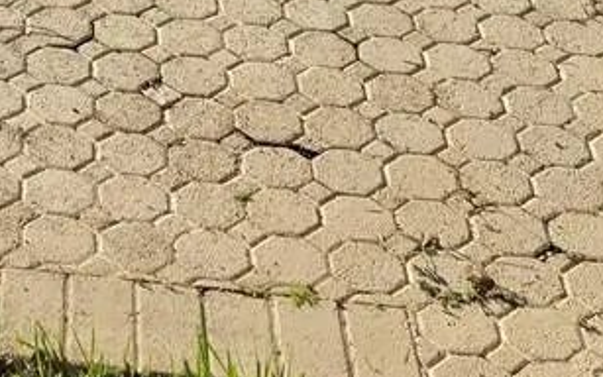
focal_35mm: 127
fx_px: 2087
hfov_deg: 15.9
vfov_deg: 9.1
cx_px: -96
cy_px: -599
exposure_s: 1/7939
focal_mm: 6.5
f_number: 1.4
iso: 64
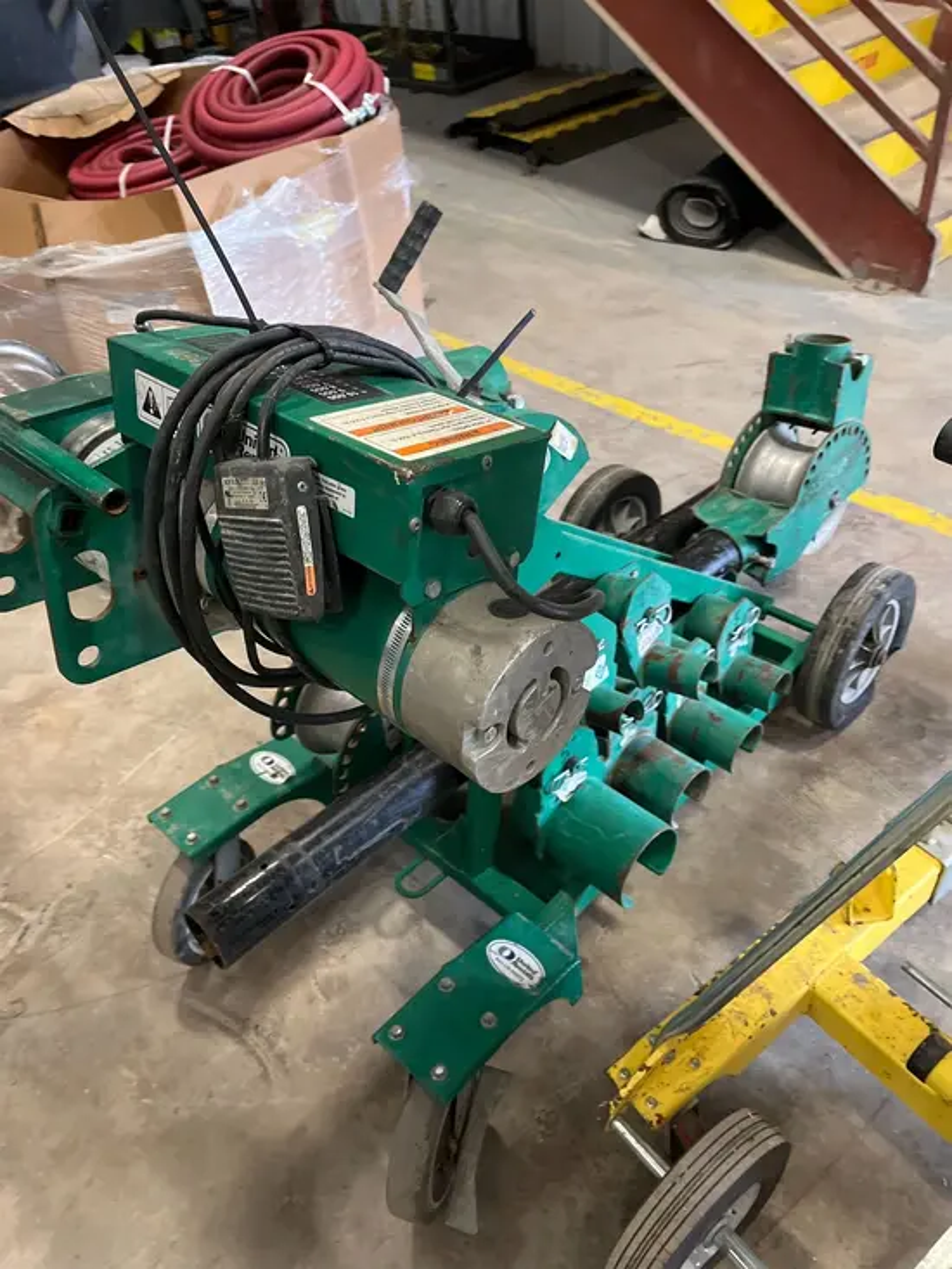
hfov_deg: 53.1
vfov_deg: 67.3
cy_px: 634
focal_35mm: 26
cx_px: 476
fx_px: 953
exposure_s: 1/40
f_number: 1.6
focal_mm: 5.1
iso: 400
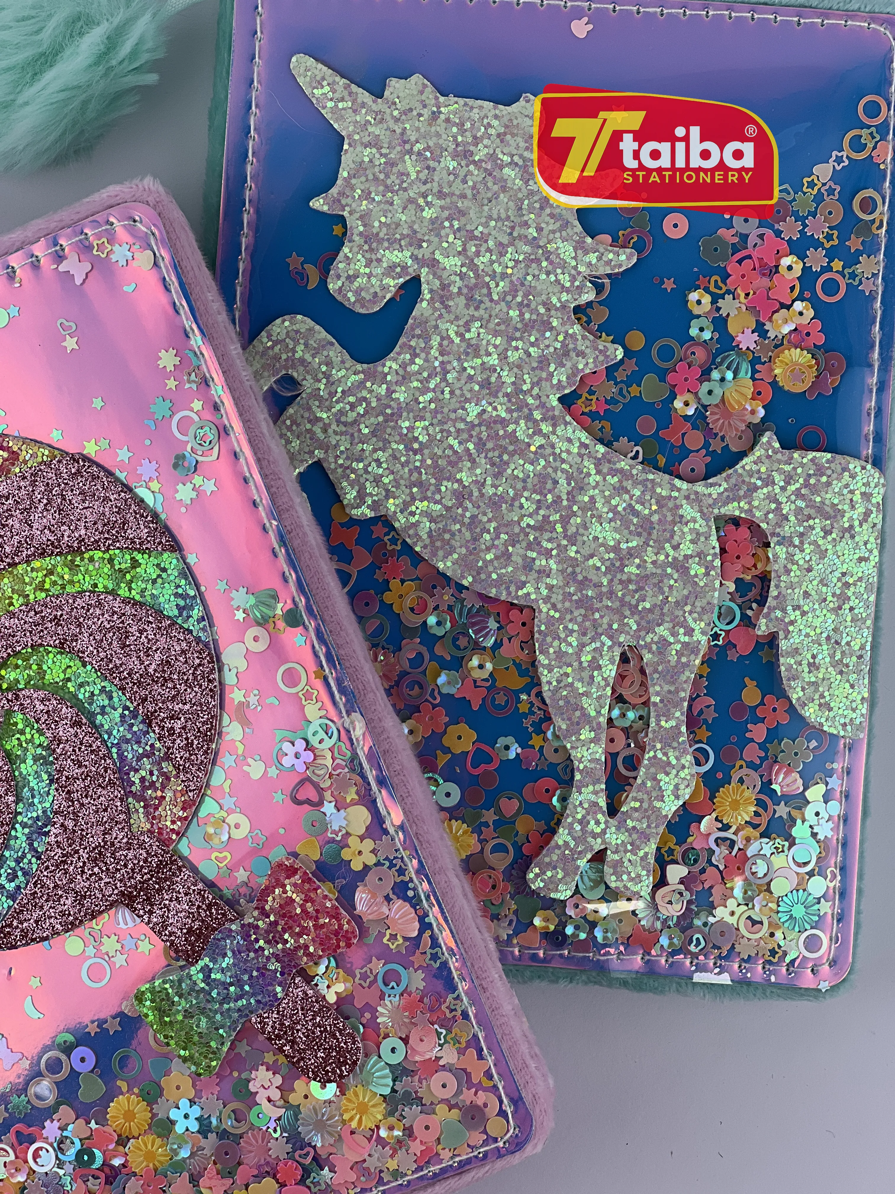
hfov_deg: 19.1
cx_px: 448
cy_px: 597
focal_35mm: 77
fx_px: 2654
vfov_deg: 25.3
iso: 32
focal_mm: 9
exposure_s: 1/332
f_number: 2.8
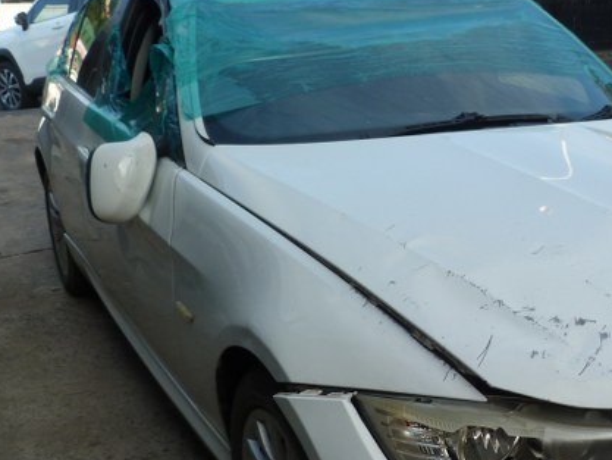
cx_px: 477
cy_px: 341
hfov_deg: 38.4
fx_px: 849
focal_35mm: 48
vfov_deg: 29.8
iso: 80
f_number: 4
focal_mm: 4.5
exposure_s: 1/200
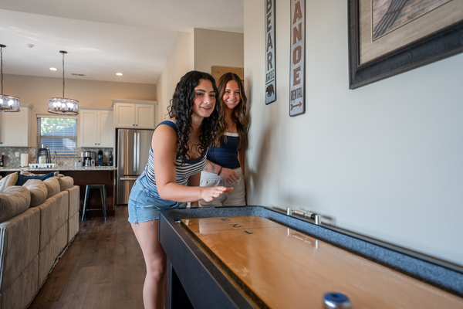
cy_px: 154
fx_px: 360
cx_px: 232
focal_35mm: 28
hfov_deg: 65.5
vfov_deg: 46.4
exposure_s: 1/125
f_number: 3.5
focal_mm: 28
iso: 400
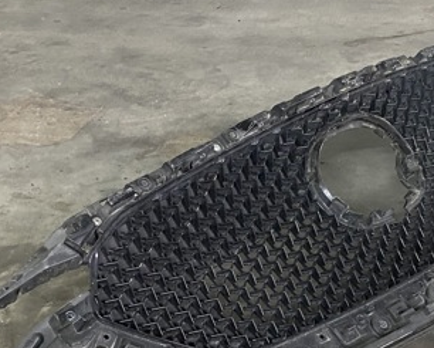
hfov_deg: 35.3
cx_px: 234
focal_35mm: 53
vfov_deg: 28.2
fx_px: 681
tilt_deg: -36.2
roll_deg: +2.0
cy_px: 262
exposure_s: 1/25
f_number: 1.8
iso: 800
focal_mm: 4.25
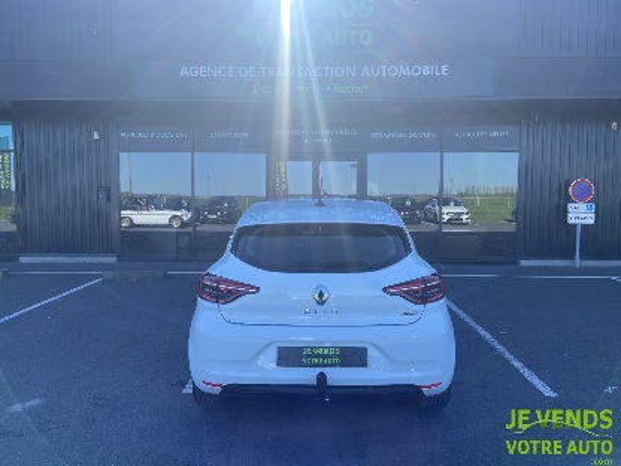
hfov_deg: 67.3
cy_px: 233
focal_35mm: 26
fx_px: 466
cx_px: 310
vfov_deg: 53.1
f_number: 1.8
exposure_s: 1/1157
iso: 32
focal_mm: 4.25
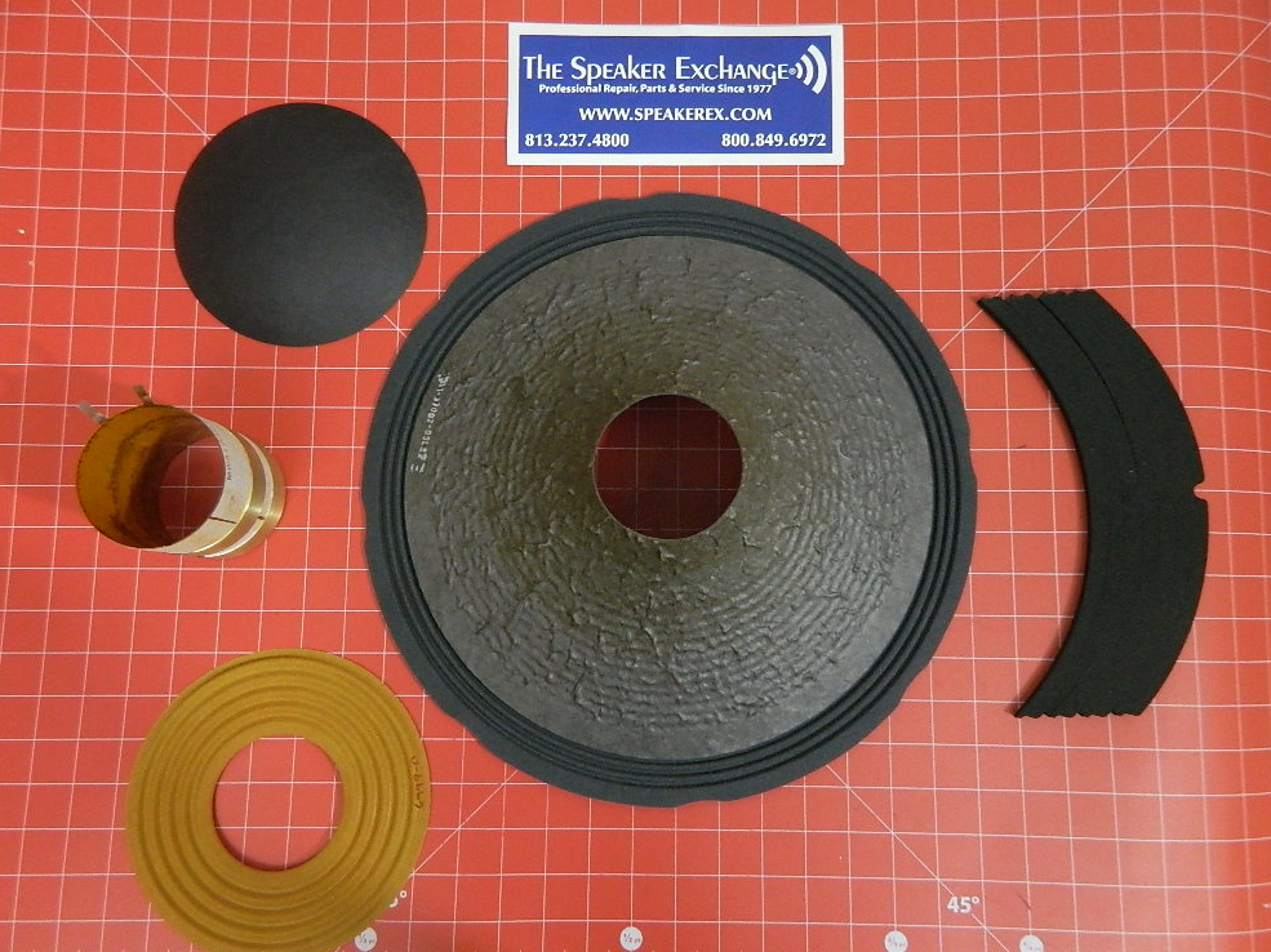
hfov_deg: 67.3
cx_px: 645
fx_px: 954
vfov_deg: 53.0
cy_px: 491
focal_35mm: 26
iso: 400
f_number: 3.1
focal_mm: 4.5
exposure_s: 1/13
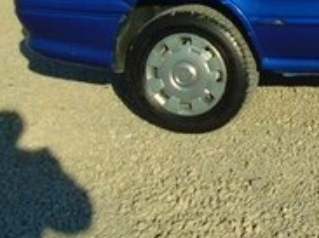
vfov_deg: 14.9
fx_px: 866
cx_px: 471
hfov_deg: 18.6
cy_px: -84
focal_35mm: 94
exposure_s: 1/250
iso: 100
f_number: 8
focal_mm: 4.6
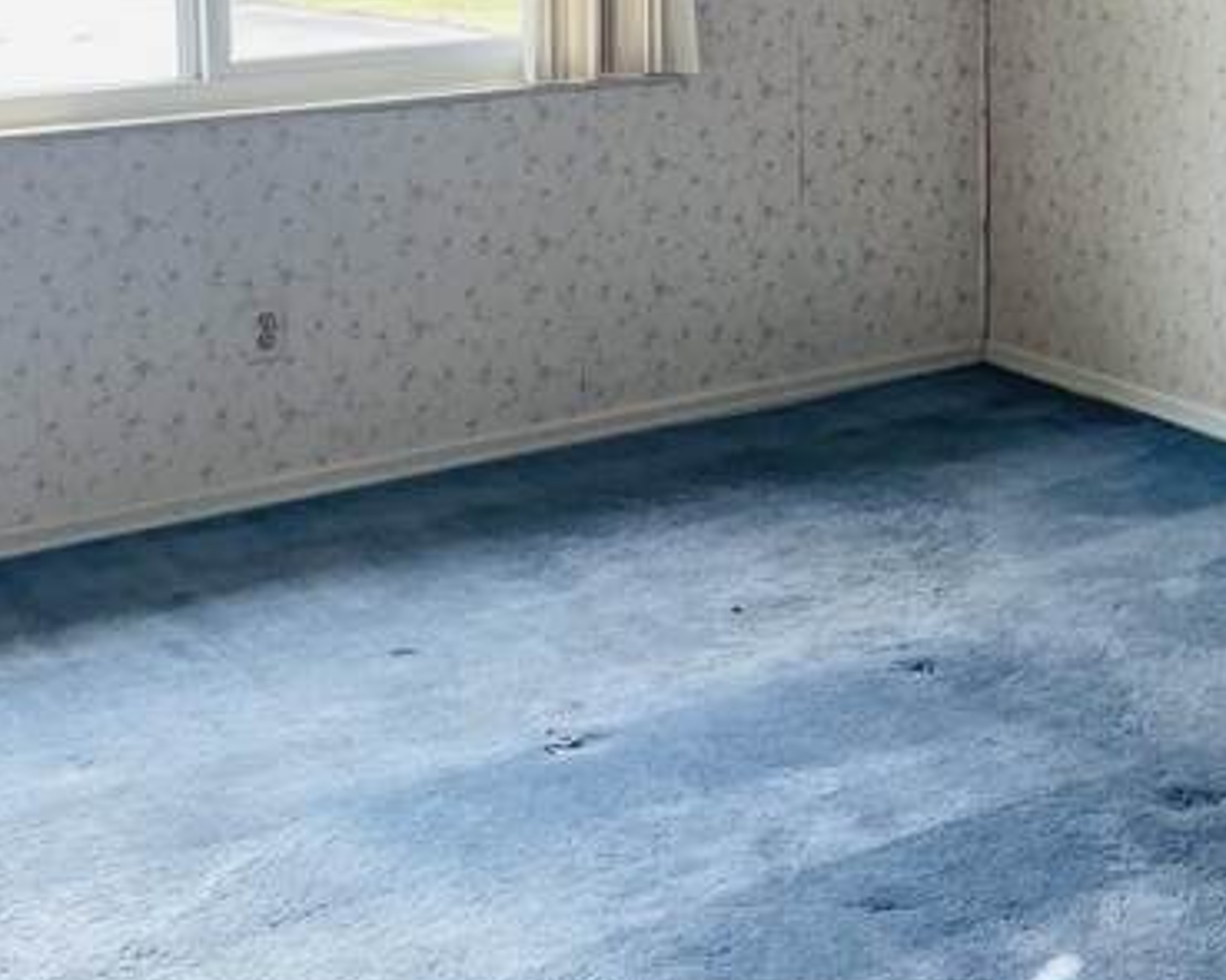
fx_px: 2394
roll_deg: -1.9
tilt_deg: -12.9
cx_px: 1130
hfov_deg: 27.6
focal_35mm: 66
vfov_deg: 22.3
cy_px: 20
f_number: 1.6
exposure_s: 1/121
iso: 64
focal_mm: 4.2
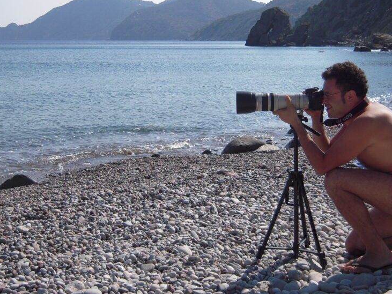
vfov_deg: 23.2
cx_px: 195
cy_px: 109
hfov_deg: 30.7
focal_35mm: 63
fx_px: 714
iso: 100
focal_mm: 8.1
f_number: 6.7
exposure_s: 1/400
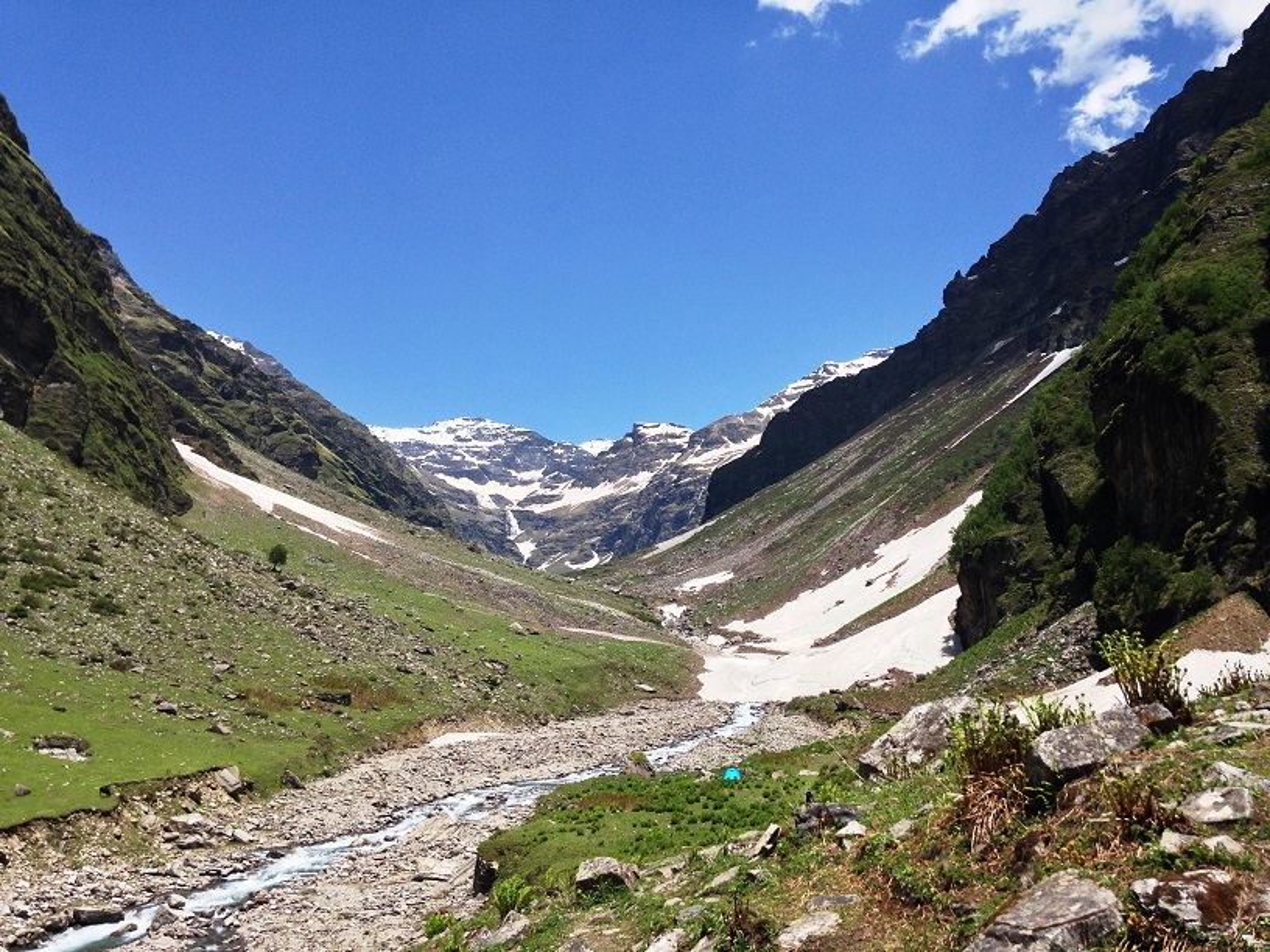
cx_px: 635
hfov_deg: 55.4
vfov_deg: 42.9
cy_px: 476
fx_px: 1211
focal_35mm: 33
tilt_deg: +8.9
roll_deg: -0.9
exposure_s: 1/1695
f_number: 2.4
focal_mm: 4.12
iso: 50
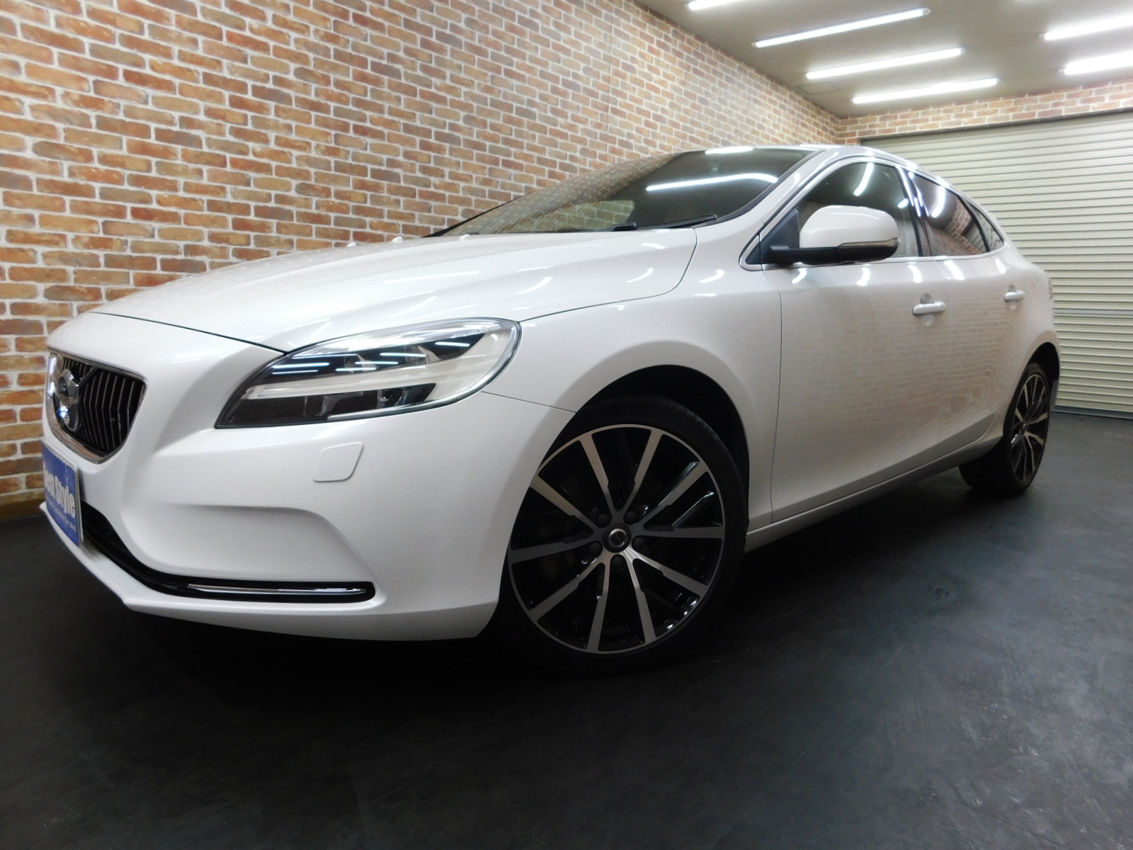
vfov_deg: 58.9
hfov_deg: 73.9
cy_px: 425
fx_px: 753
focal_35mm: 23
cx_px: 566
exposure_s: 1/30
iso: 160
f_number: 3
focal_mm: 4
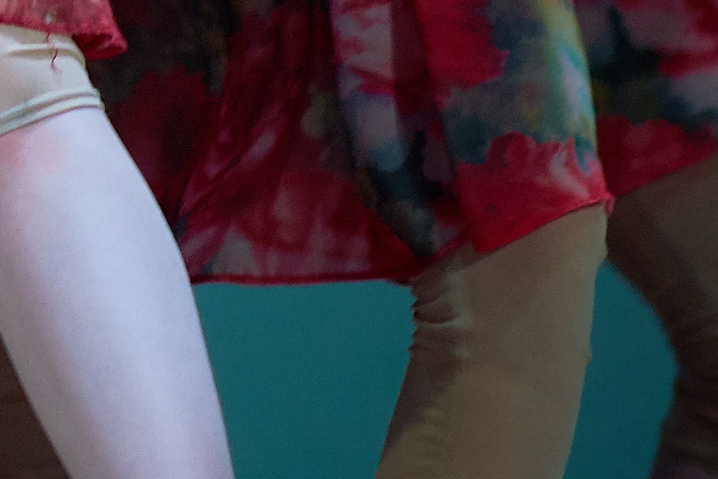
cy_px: -494
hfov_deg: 2.6
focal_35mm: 780
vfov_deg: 1.8
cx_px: -1187
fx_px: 15559
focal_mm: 135
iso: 1250
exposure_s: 1/400
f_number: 2.5
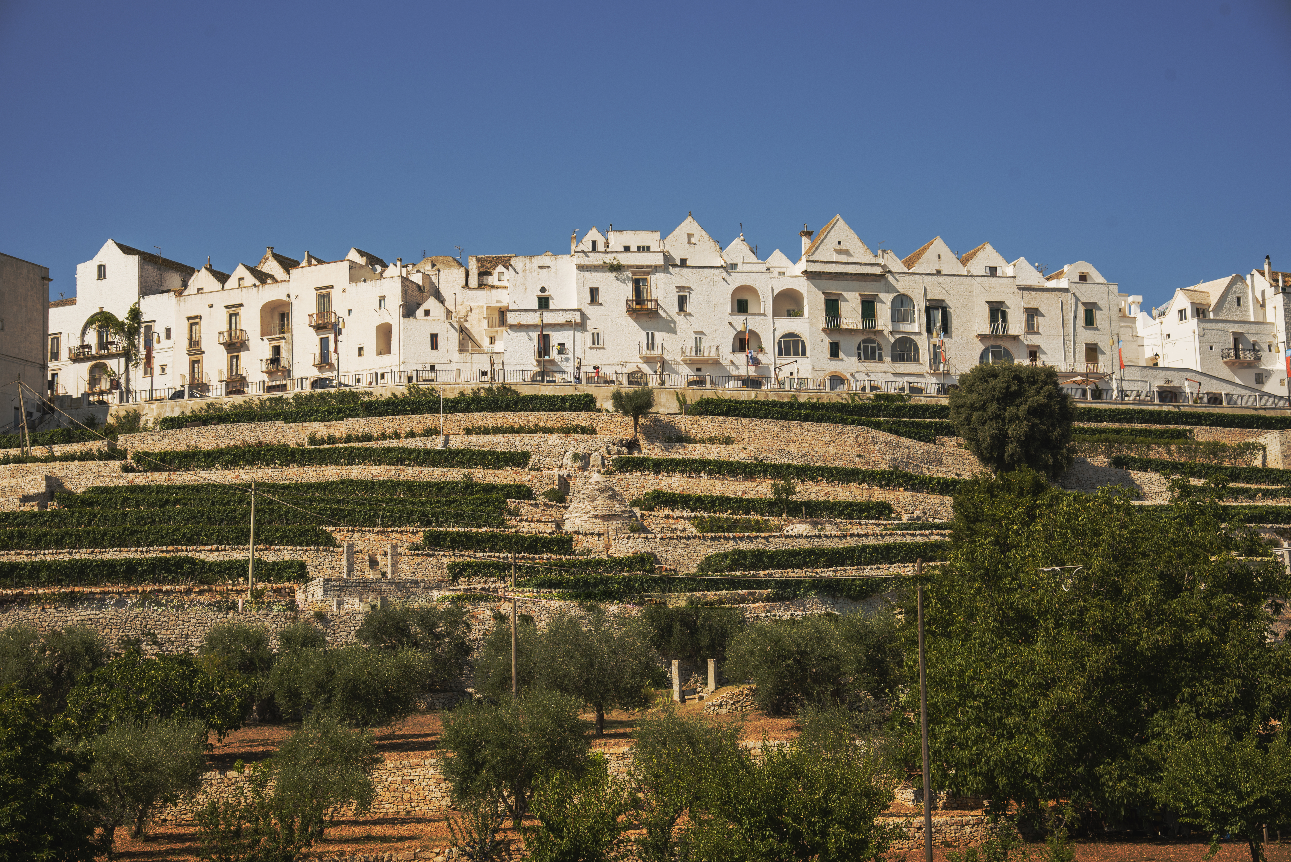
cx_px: 646
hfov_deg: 34.5
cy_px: 431
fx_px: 2081
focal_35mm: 58
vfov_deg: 23.4
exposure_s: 1/640
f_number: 6.3
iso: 100
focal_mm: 58
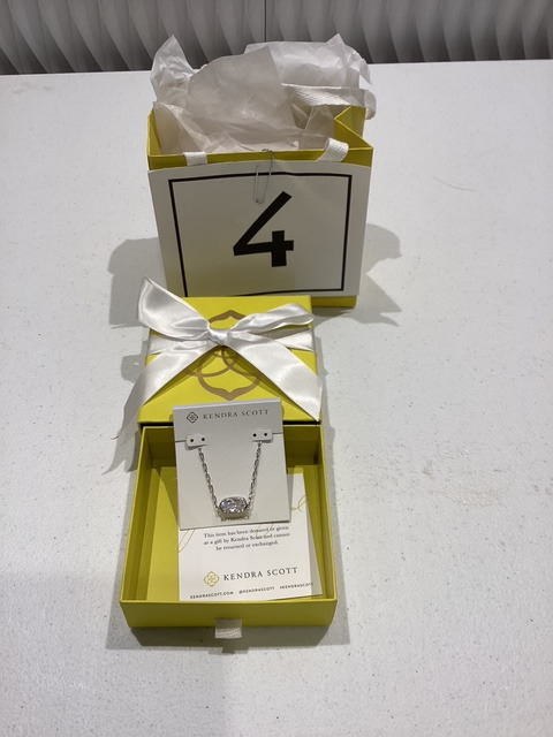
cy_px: 368
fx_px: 660
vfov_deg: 58.4
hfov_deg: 45.4
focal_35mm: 31
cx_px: 276
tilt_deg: -50.1
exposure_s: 1/60
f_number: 2.4
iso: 50
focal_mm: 3.3
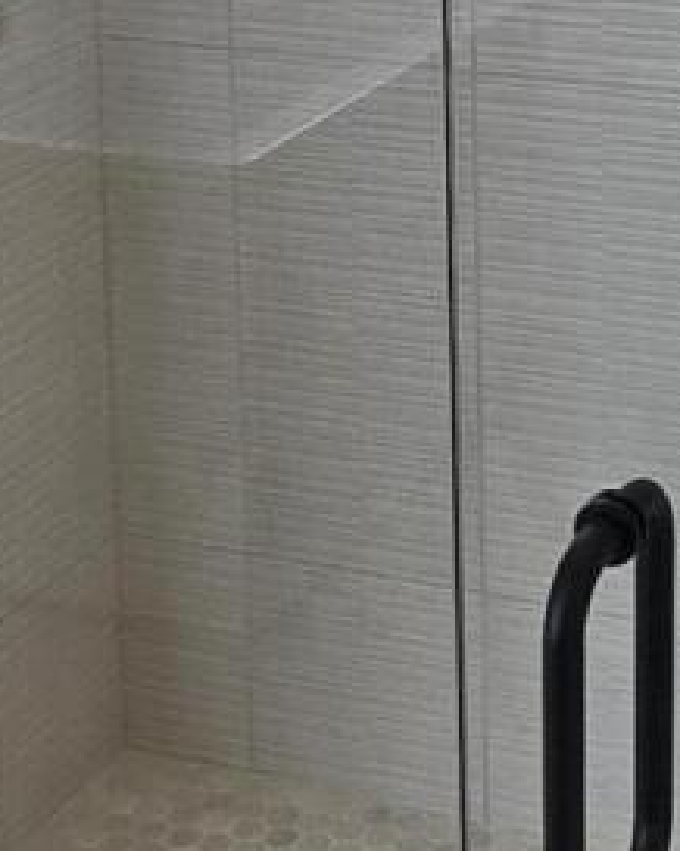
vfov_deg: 19.0
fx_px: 2342
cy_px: -284
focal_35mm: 93
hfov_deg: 16.1
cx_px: 721
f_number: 1.9
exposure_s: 1/120
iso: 50
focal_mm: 2.2
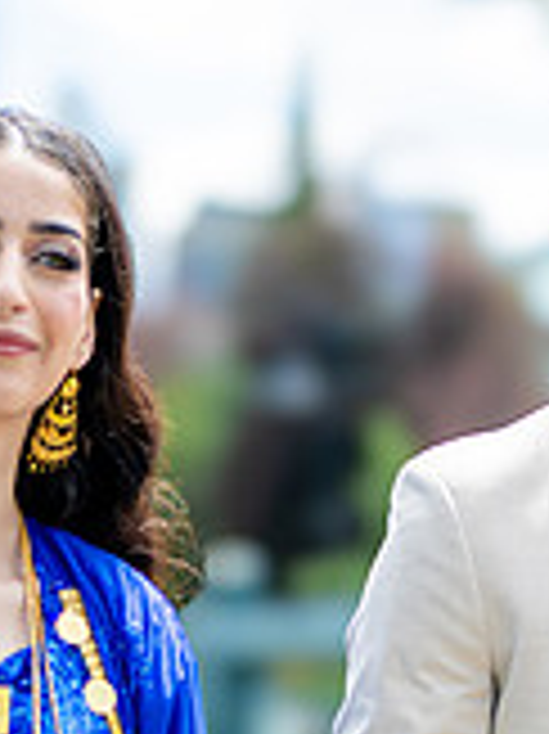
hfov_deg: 12.2
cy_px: 669
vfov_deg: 16.2
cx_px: 558
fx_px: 2541
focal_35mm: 120
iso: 125
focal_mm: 35
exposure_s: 1/4000
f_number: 1.2
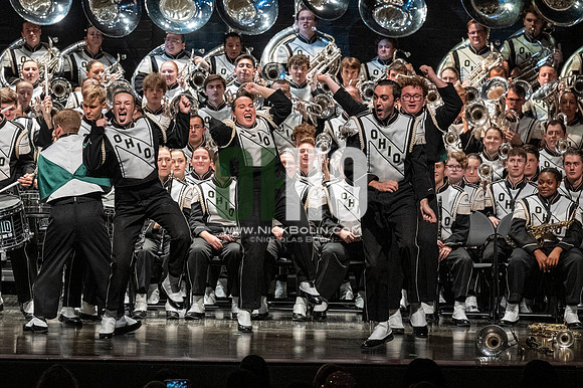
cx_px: 292
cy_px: 194
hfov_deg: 9.2
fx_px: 3642
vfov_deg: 6.1
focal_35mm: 225
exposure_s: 1/500
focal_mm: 150
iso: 4000
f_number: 4
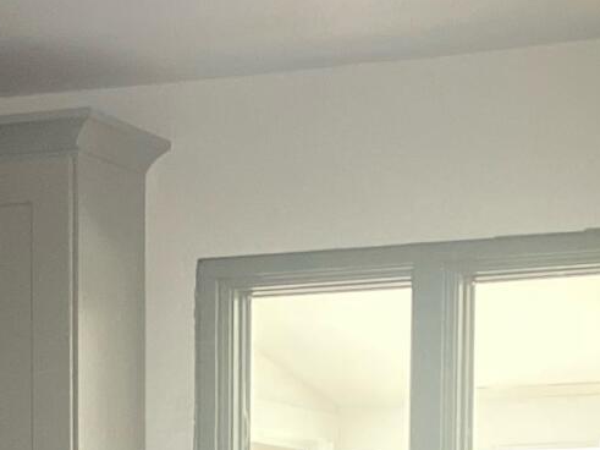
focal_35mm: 159
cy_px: 943
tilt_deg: -5.1
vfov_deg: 8.7
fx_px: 2755
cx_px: 73
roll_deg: -0.5
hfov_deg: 12.3
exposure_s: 1/60
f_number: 1.8
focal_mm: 4.25
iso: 250
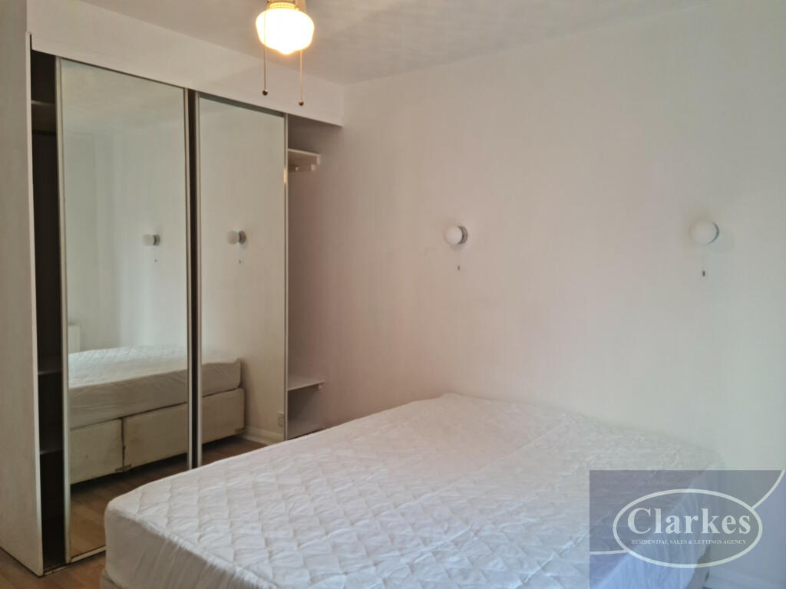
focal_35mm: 27
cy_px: 294
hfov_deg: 65.3
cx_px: 393
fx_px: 613
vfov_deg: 51.4
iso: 100
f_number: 2
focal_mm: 5.9
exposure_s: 1/50
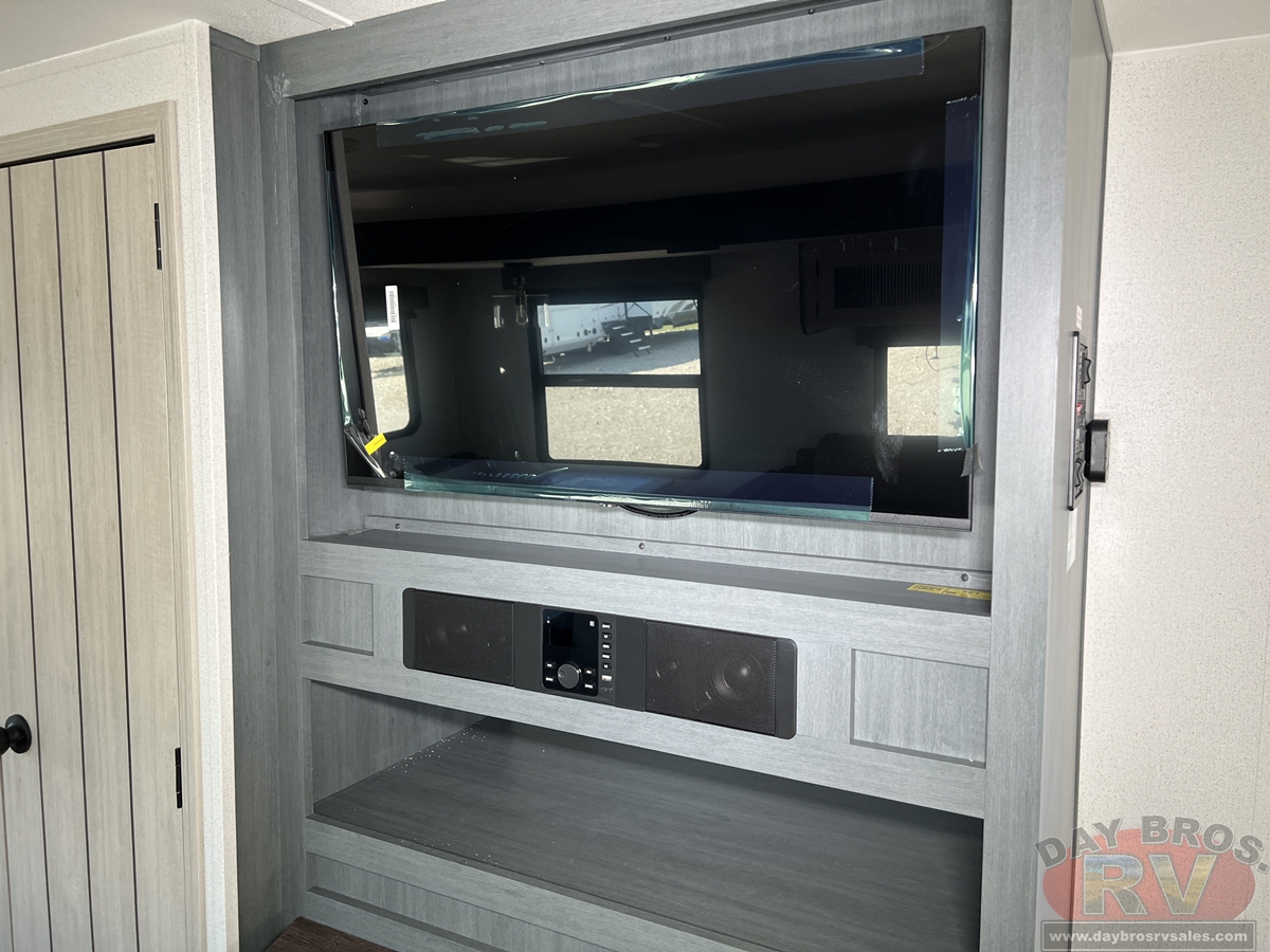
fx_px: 954
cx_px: 635
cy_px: 476
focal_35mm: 26
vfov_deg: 53.1
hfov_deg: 67.3
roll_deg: +0.4
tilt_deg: -4.3
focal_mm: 5.7
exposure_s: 1/109
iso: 125
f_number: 1.5
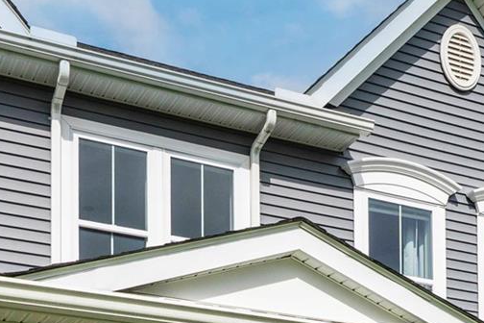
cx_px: 190
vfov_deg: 17.0
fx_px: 874
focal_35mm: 65
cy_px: 593
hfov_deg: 30.9
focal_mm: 16
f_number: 9
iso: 400
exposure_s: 1/800
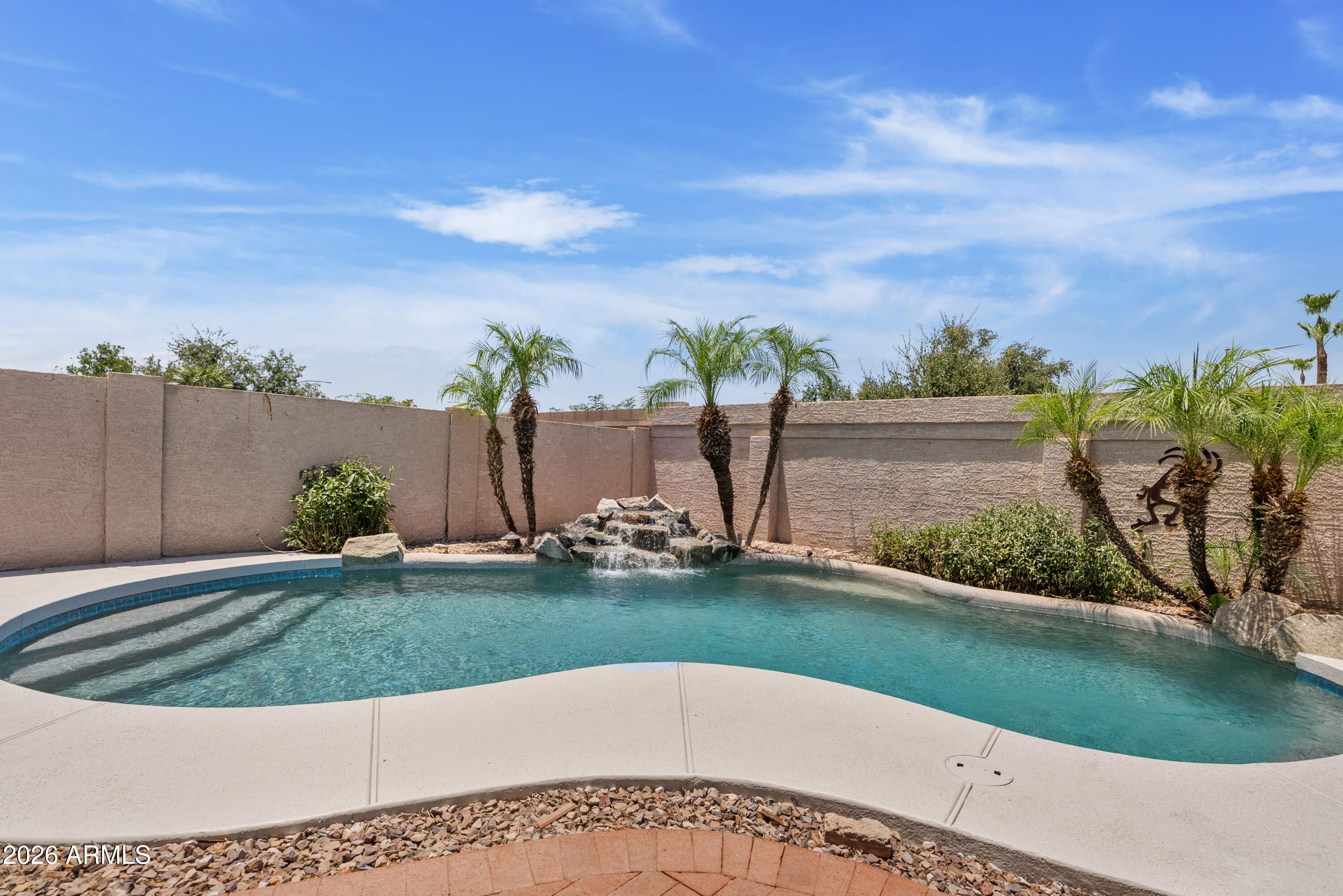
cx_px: 672
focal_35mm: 16
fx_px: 597
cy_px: 448
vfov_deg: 73.8
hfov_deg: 96.7
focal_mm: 16
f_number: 8
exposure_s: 1/80
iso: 100
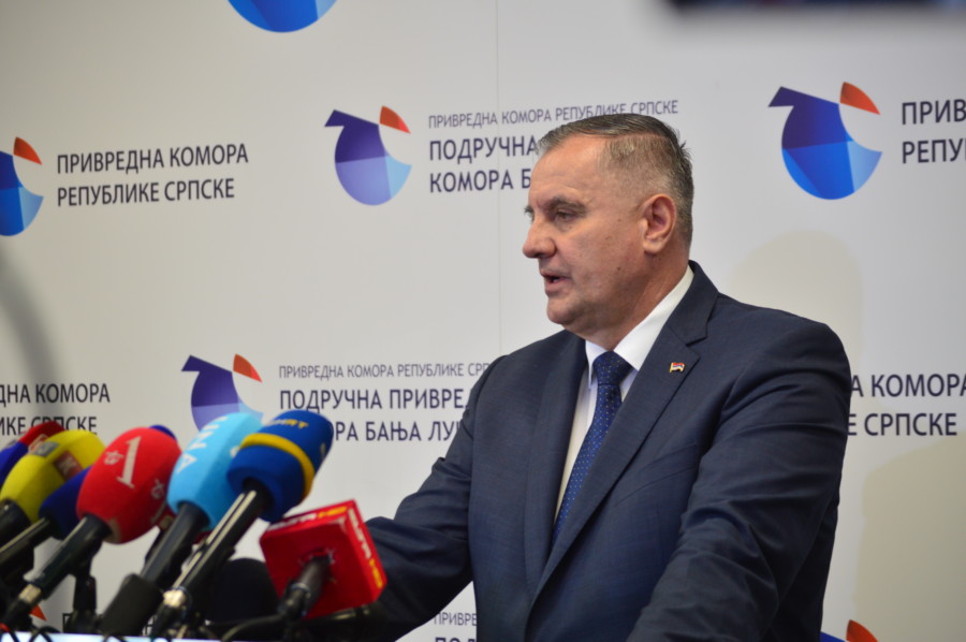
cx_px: 483
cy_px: 321
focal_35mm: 135
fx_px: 3619
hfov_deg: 15.2
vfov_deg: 10.1
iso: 400
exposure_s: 1/80
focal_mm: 90
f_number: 4.5
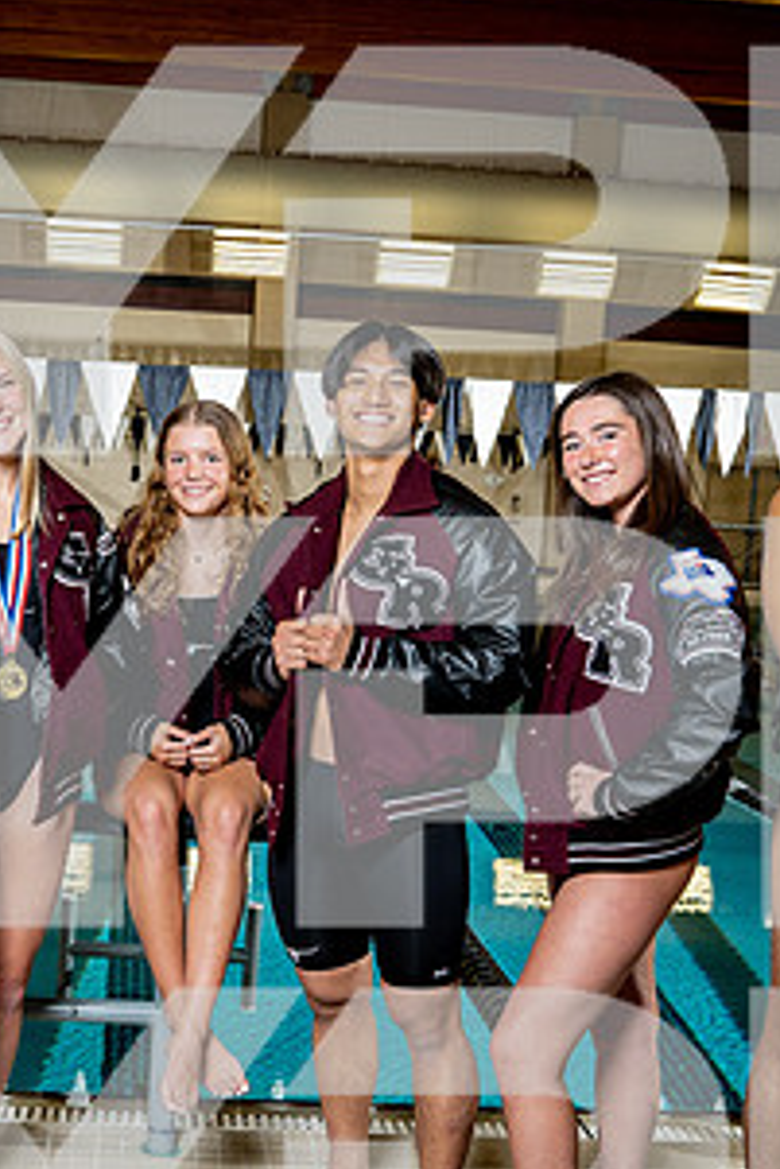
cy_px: 724
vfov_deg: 38.0
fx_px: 1688
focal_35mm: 52
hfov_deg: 25.8
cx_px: 221
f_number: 5.6
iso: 320
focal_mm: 27
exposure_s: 1/250
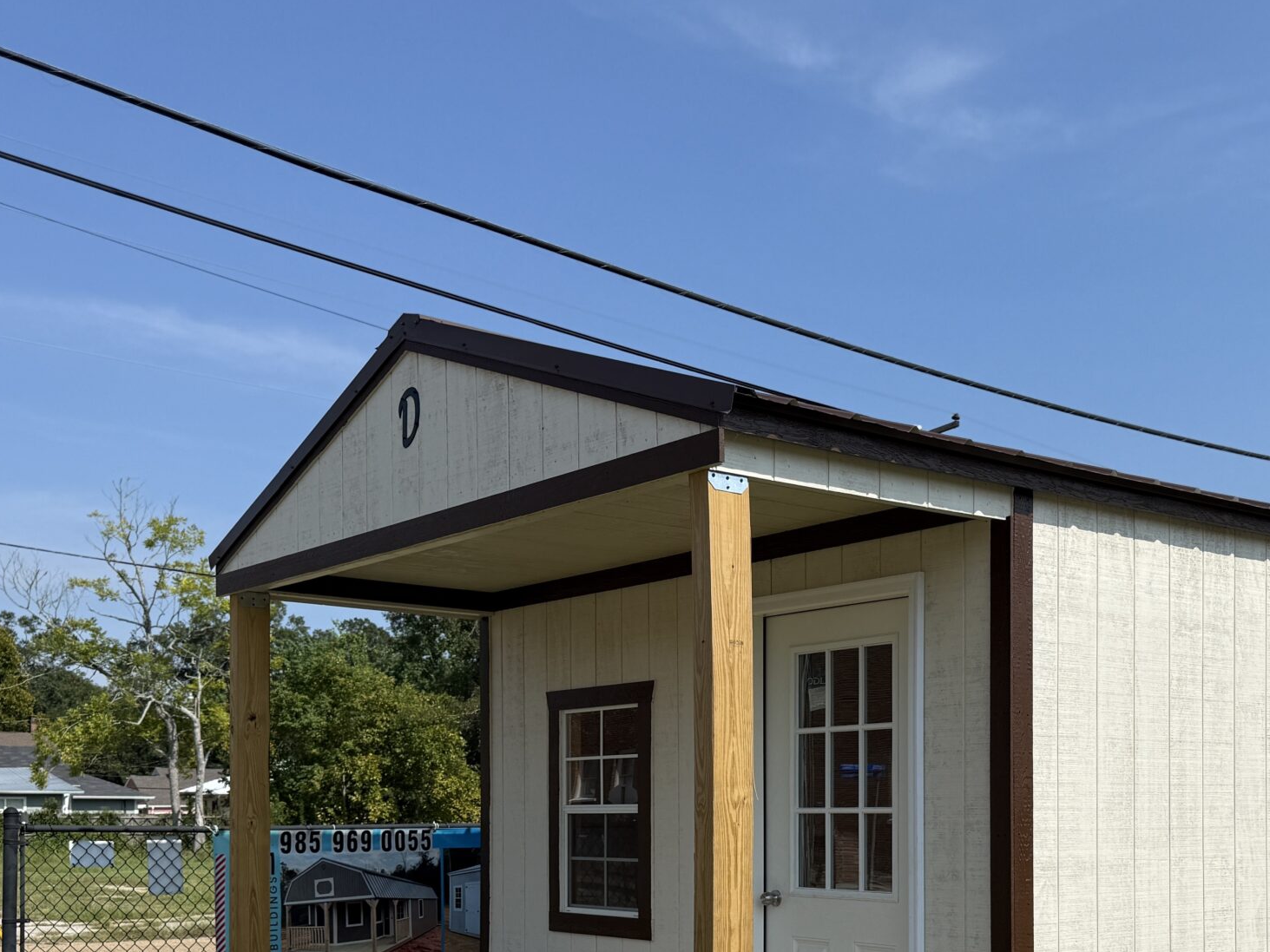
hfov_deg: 44.3
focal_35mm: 42
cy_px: 801
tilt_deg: +1.0
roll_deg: +0.1
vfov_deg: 33.1
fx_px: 1541
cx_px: 826
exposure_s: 1/7353
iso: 80
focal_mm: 6.76
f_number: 1.78
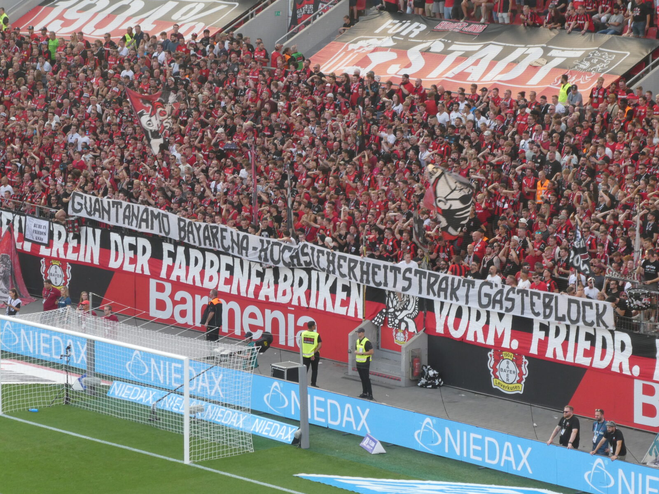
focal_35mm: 185
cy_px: 247
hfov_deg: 10.7
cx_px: 330
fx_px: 3522
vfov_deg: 8.0
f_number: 5.6
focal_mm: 33.2
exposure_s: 1/80
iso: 160
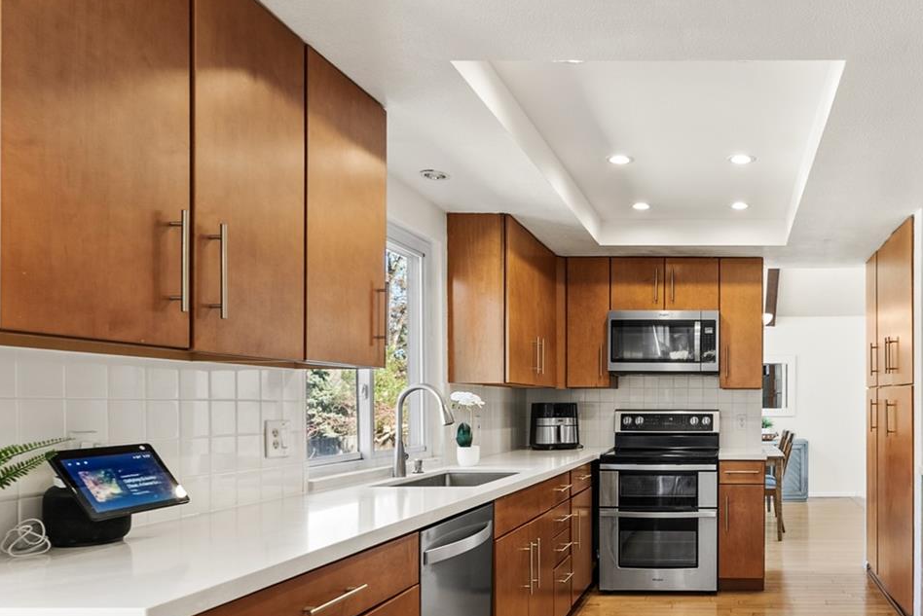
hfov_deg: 62.1
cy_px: 403
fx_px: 693
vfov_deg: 47.3
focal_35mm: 27
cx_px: 730
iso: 200
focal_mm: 16
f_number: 8
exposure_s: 1/100
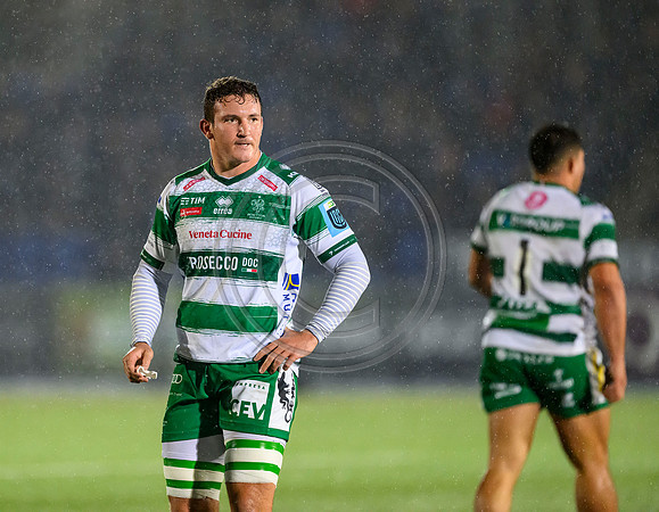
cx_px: 219
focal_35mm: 506
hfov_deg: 3.9
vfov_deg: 3.0
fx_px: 9762
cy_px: 219
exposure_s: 1/1600
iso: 8000
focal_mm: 400
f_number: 3.2
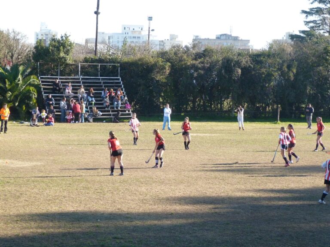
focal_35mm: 111
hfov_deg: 17.7
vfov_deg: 13.3
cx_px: 165
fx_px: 1058
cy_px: 124
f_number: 3.5
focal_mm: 20.1
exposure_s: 1/500
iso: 320
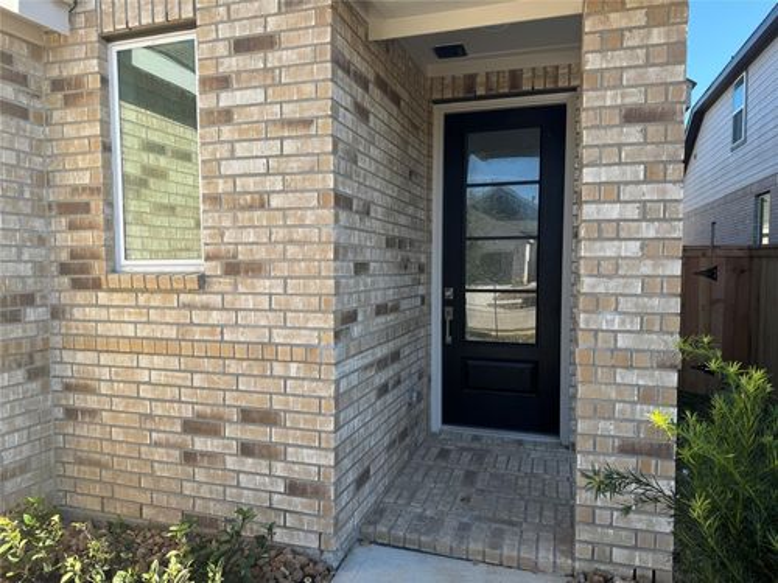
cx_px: 389
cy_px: 292
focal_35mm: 24
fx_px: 539
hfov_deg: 71.6
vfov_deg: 56.8
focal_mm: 6.76
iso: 80
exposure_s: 1/1311
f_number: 1.78
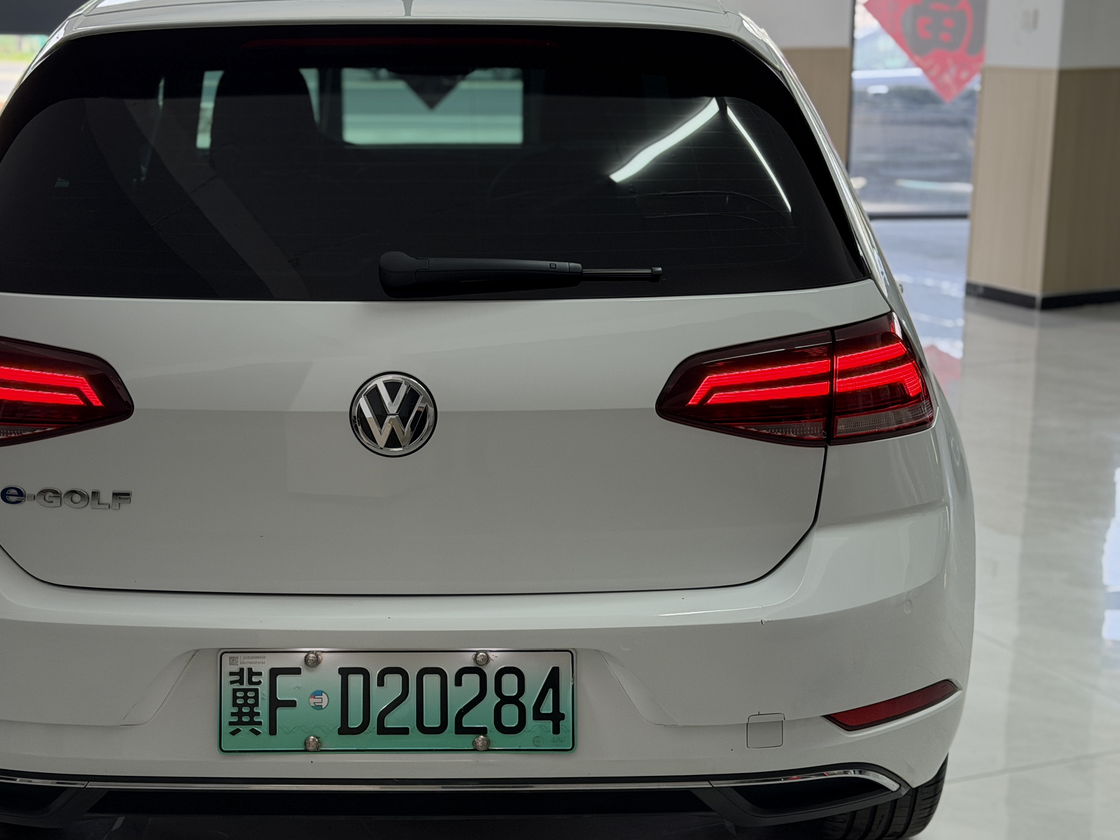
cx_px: 450
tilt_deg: -13.7
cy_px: 444
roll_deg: +0.4
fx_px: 1909
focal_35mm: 59
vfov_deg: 24.8
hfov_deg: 32.6
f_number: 1.78
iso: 200
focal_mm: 6.76
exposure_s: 1/225
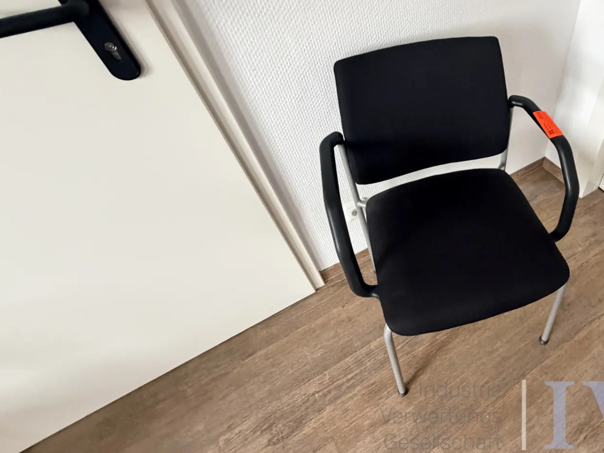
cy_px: 178
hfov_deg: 73.9
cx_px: 447
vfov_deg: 62.8
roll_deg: +2.7
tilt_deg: -44.7
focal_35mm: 21
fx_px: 366
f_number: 2.2
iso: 320
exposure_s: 1/60
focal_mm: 2.22
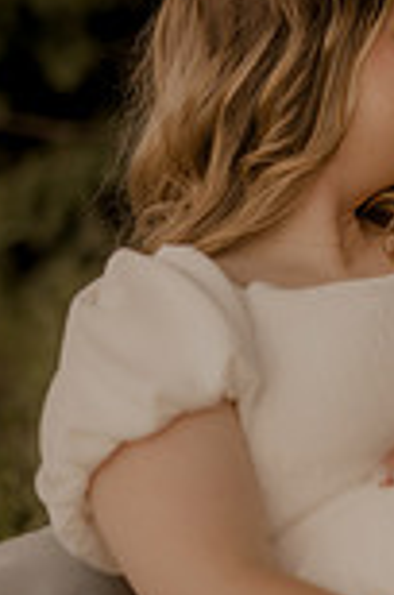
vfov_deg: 13.9
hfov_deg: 9.2
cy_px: 35
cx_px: 554
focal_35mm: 146
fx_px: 2408
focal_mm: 50
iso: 200
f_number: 1.4
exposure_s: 1/1000
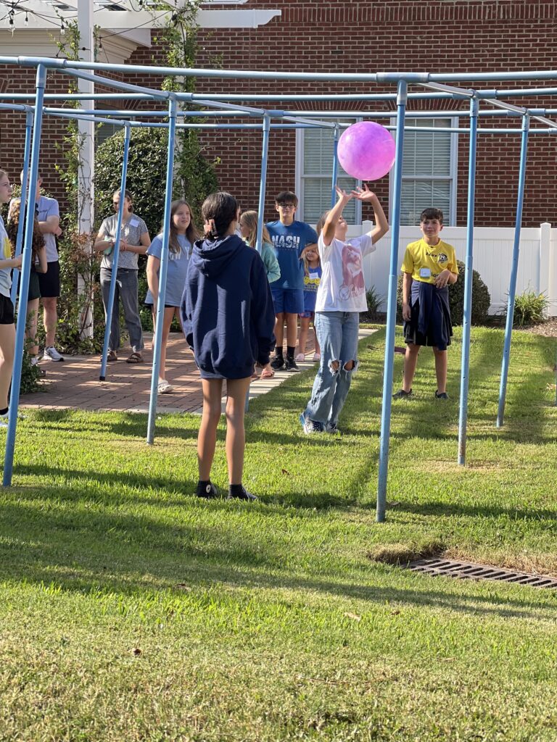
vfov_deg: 25.3
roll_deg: -0.3
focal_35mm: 77
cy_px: 371
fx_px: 1652
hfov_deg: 19.1
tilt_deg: -4.5
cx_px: 278
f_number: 2.8
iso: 40
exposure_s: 1/163
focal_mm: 9
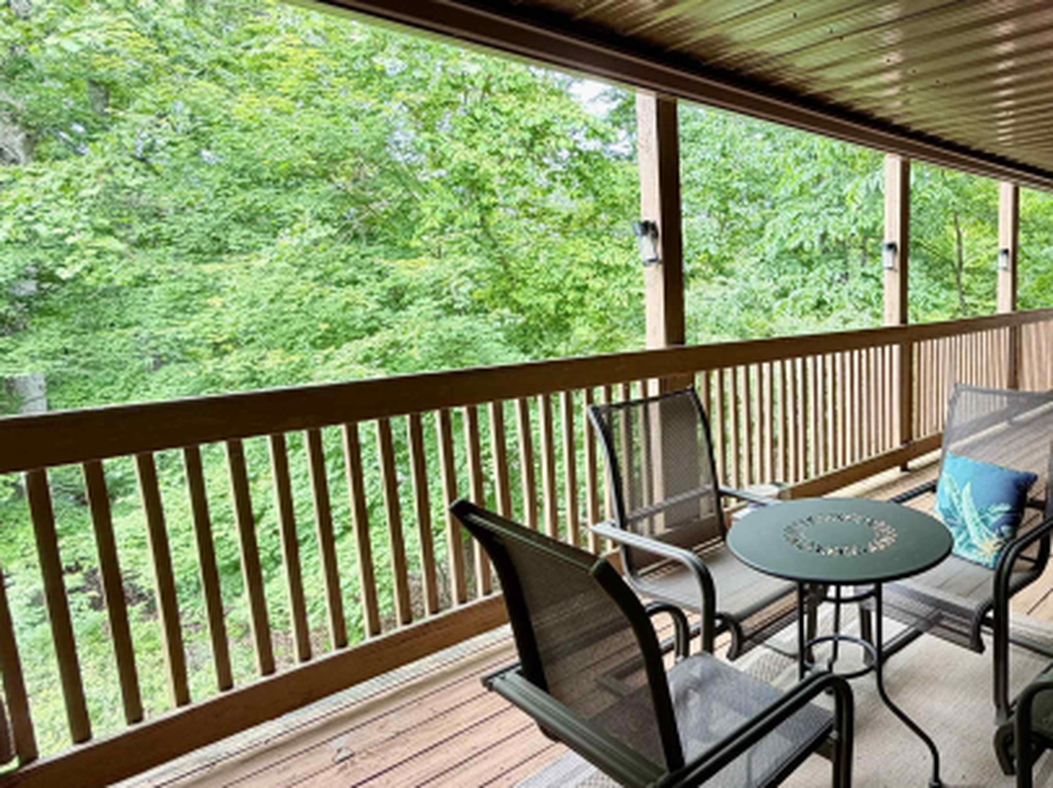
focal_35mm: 23
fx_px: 699
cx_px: 816
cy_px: 378
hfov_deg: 68.1
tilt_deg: -8.4
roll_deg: +0.8
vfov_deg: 58.8
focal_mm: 2.22
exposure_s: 1/121
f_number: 2.2
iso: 80
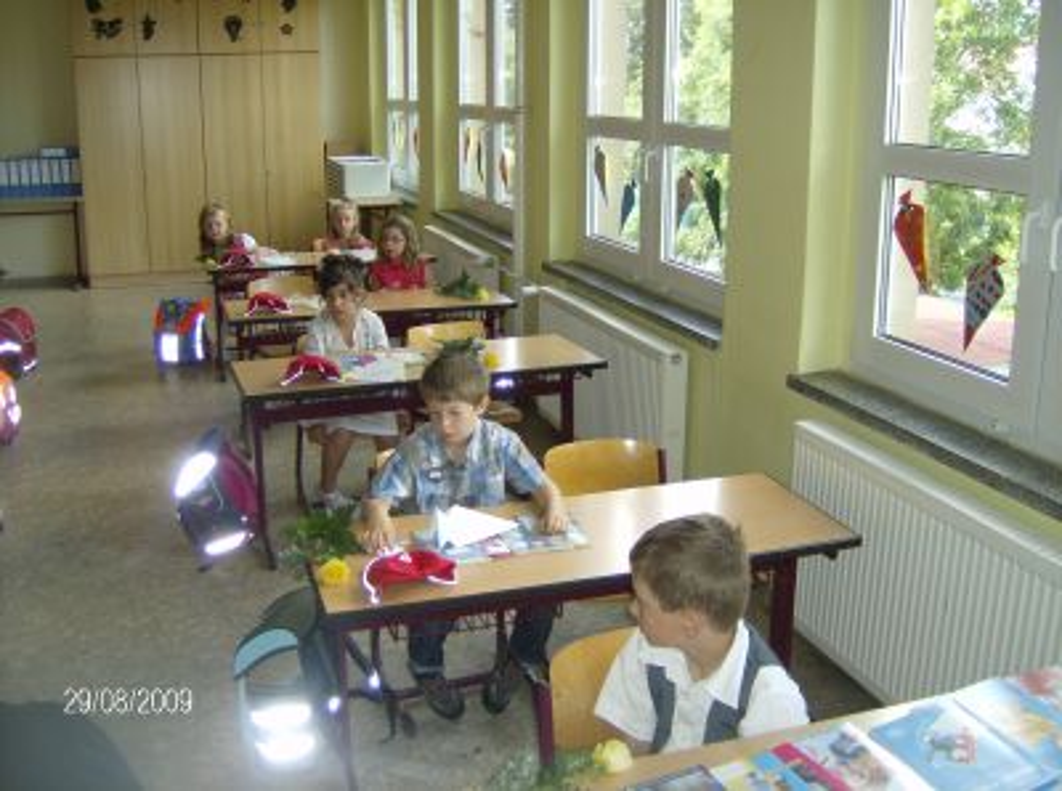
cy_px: 396
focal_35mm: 36
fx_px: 1102
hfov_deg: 51.5
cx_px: 531
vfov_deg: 39.5
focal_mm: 6
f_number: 2.8
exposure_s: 1/60
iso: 200
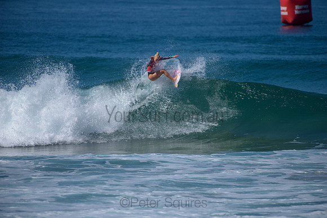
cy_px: 109
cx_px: 164
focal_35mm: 500
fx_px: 4543
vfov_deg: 2.8
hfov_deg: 4.1
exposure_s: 1/2000
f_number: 5.6
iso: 110
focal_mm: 500
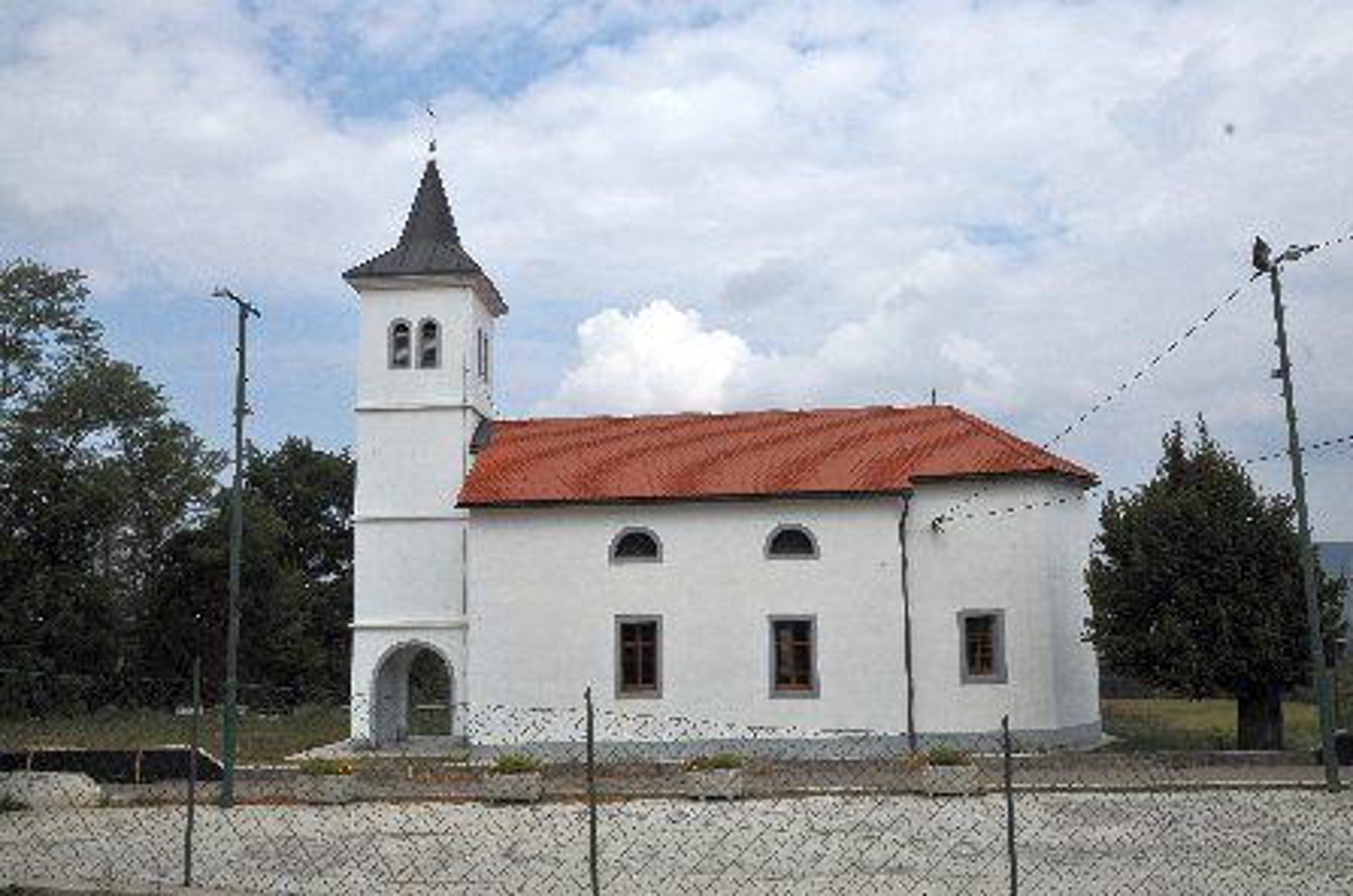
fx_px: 1125
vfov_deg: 43.4
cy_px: 448
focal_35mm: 30
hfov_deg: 62.0
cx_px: 676
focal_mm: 20
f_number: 14
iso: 400
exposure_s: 1/800
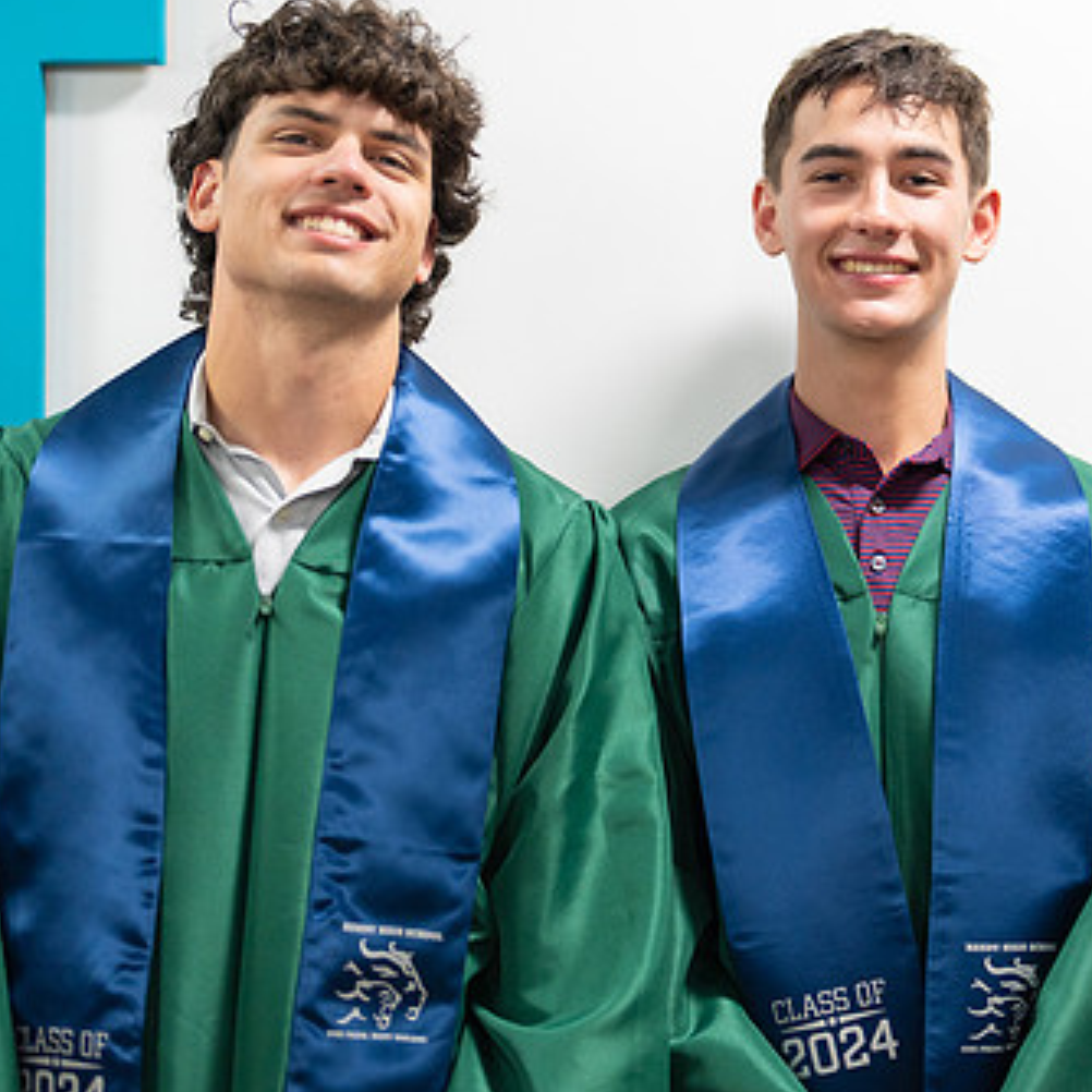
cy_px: 431
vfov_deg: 21.9
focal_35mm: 79
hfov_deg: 21.7
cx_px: 835
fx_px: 2820
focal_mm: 50
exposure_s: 1/320
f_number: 1.2
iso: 320
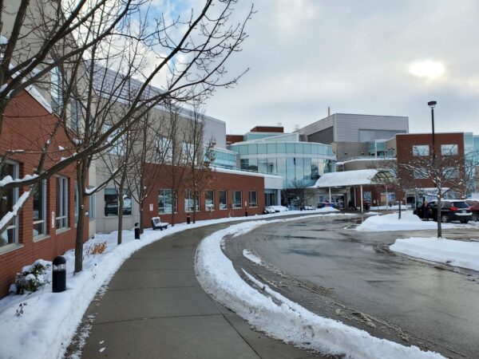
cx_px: 240
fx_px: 360
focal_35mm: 26
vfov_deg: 53.1
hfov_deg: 67.3
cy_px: 180
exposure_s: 1/873
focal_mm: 4.3
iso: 50
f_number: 2.4
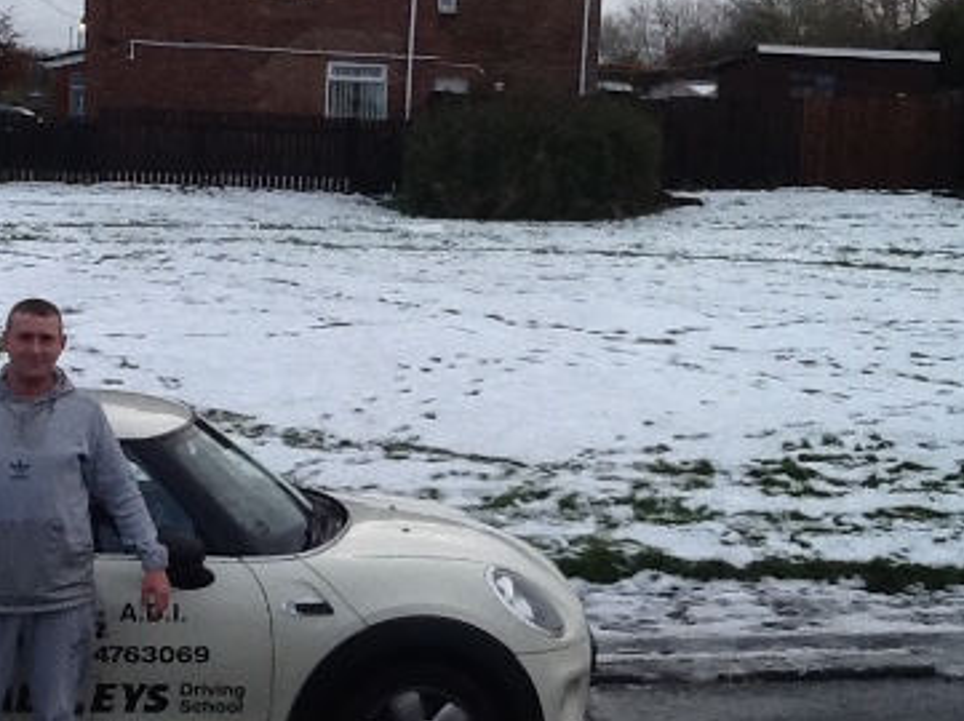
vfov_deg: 24.0
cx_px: 382
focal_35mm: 61
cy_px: 378
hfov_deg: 31.6
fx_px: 1697
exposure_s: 1/120
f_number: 2.4
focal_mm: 2.03
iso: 64
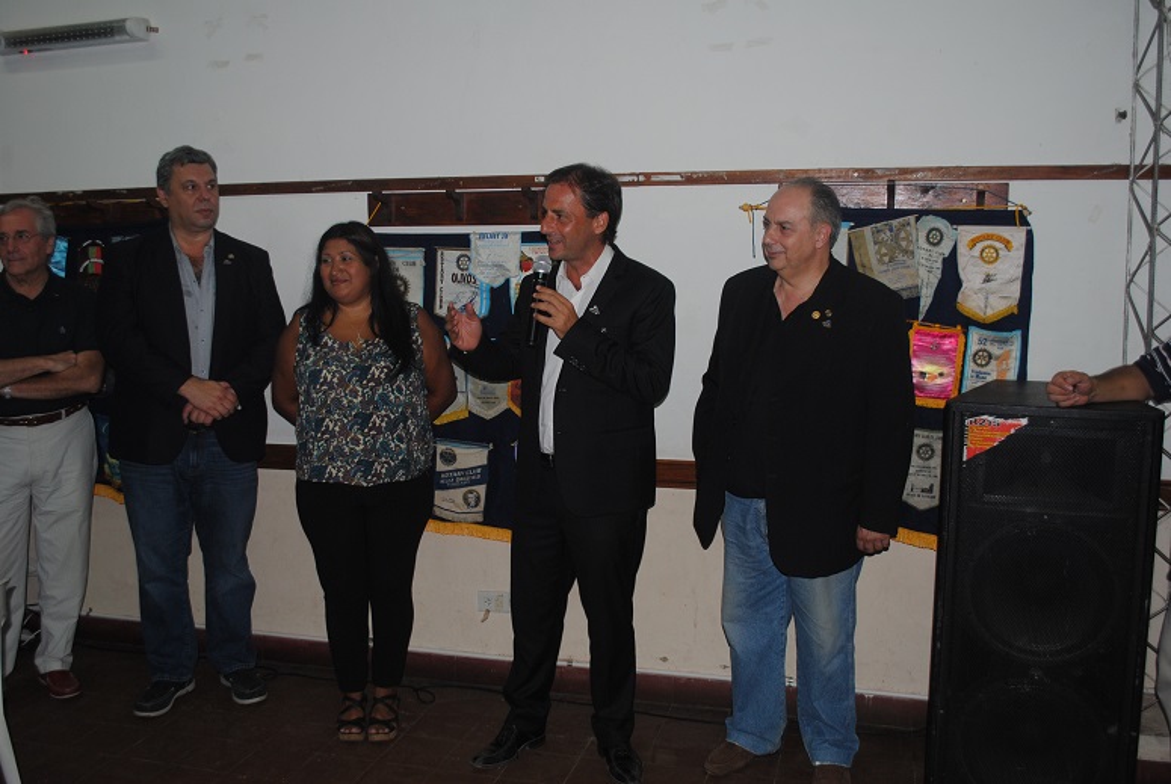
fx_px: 1075
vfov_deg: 40.1
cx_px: 586
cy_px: 392
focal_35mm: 33
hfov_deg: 57.2
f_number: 4
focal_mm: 22
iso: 200
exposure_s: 1/60
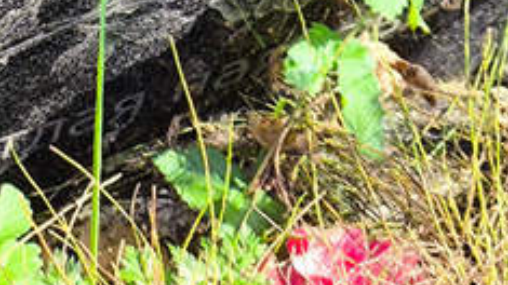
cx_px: -55
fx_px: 2491
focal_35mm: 185
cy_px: -263
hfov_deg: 11.5
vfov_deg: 6.4
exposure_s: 1/290
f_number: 1.7
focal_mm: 4.71
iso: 50
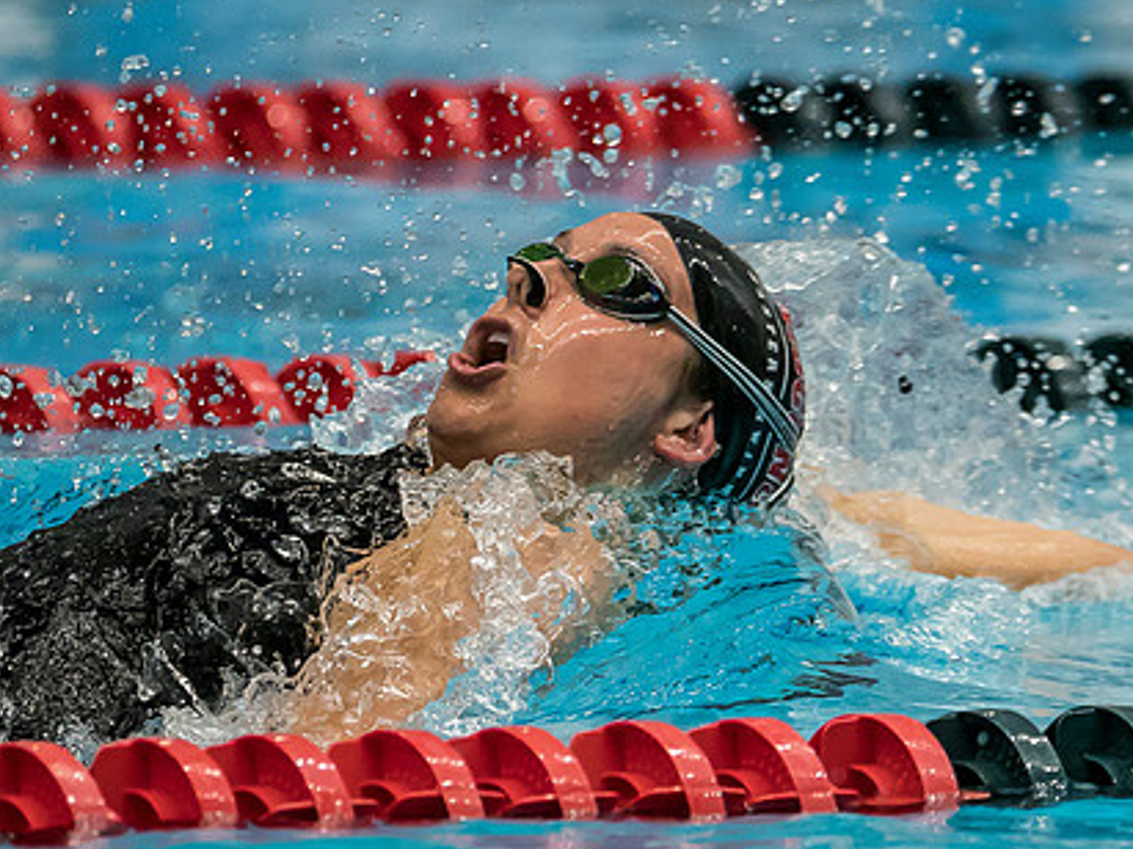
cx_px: 631
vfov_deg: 1.5
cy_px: 544
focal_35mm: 975
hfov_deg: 2.0
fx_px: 31903
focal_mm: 200
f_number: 2.8
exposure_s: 1/1000
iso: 2000
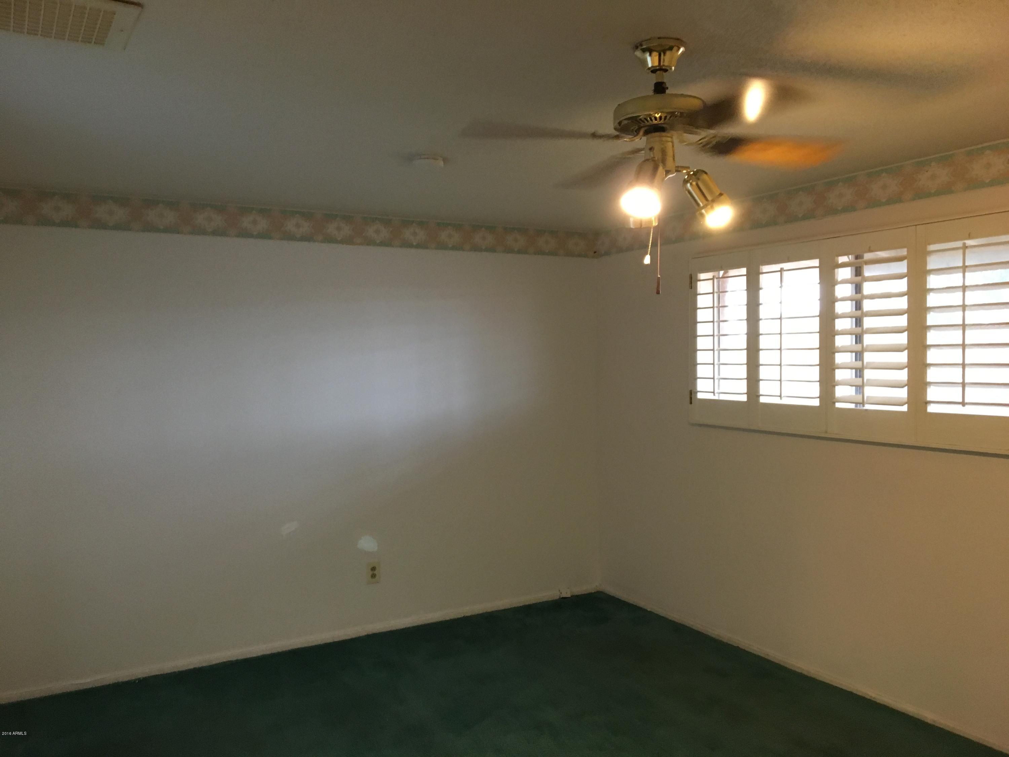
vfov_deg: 48.2
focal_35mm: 29
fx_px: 845
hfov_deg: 61.7
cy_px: 378
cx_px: 504
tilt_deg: -0.8
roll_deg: +0.3
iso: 125
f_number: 2.2
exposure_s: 1/30
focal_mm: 4.15
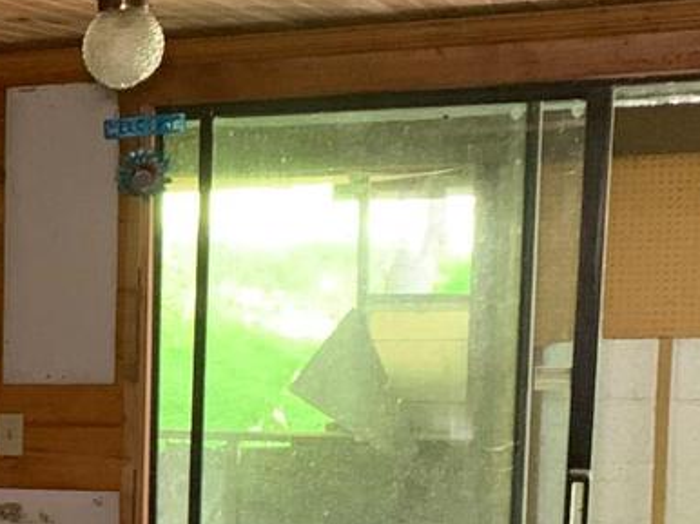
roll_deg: +2.6
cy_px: 535
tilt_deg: -8.4
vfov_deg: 14.9
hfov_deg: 17.6
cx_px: -432
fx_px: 1960
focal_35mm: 97
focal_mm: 4.25
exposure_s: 1/35
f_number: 1.8
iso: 400
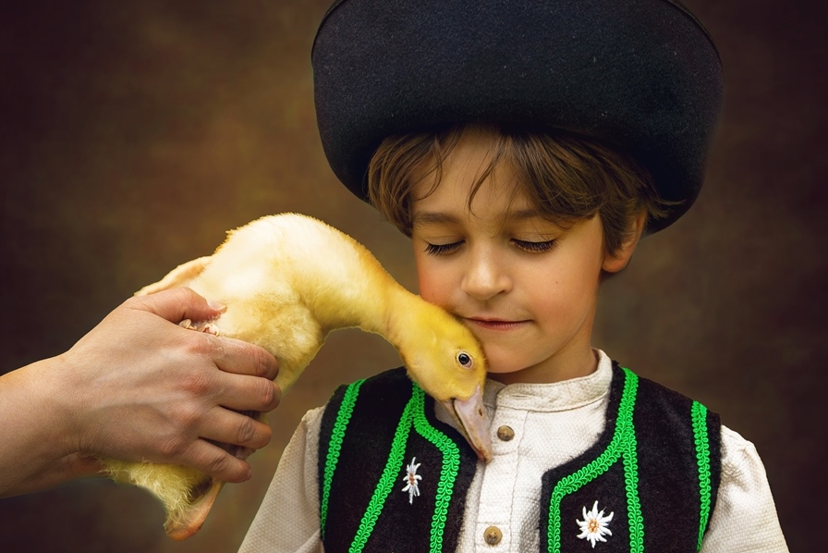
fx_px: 920
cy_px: 281
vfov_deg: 33.4
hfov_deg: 48.4
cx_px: 394
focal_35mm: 40
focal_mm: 35
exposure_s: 1/320
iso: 100
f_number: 2.8
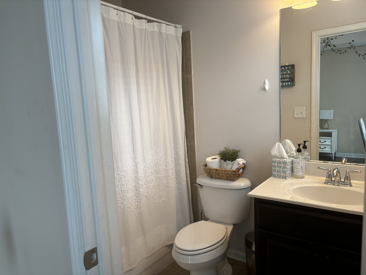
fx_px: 275
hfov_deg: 67.3
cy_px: 138
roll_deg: +3.0
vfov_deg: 53.1
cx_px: 183
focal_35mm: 26
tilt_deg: -7.0
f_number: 1.6
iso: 100
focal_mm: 5.96
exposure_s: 1/120
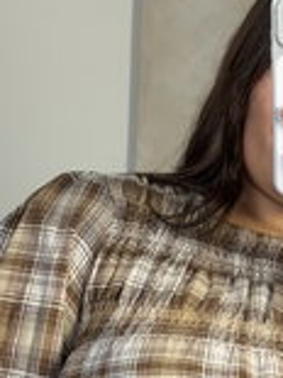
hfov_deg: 8.9
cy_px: 306
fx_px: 1801
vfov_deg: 11.9
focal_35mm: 165
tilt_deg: -17.4
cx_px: 293
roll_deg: -1.5
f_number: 1.78
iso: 80
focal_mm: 6.76
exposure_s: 1/50
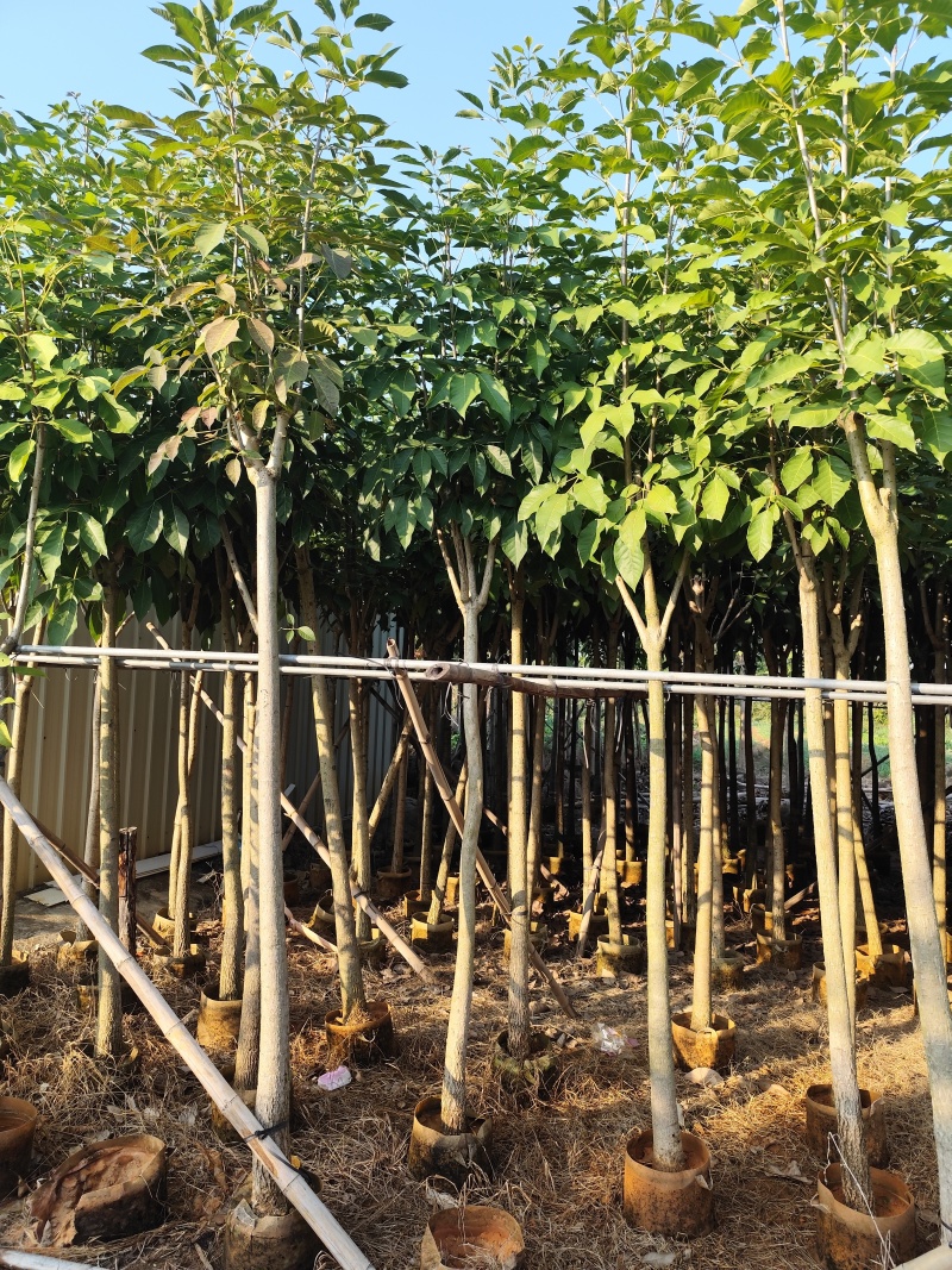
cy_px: 635
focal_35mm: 23
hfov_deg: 58.9
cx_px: 476
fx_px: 844
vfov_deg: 73.9
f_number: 1.65
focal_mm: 6.19
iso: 50
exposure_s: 1/297
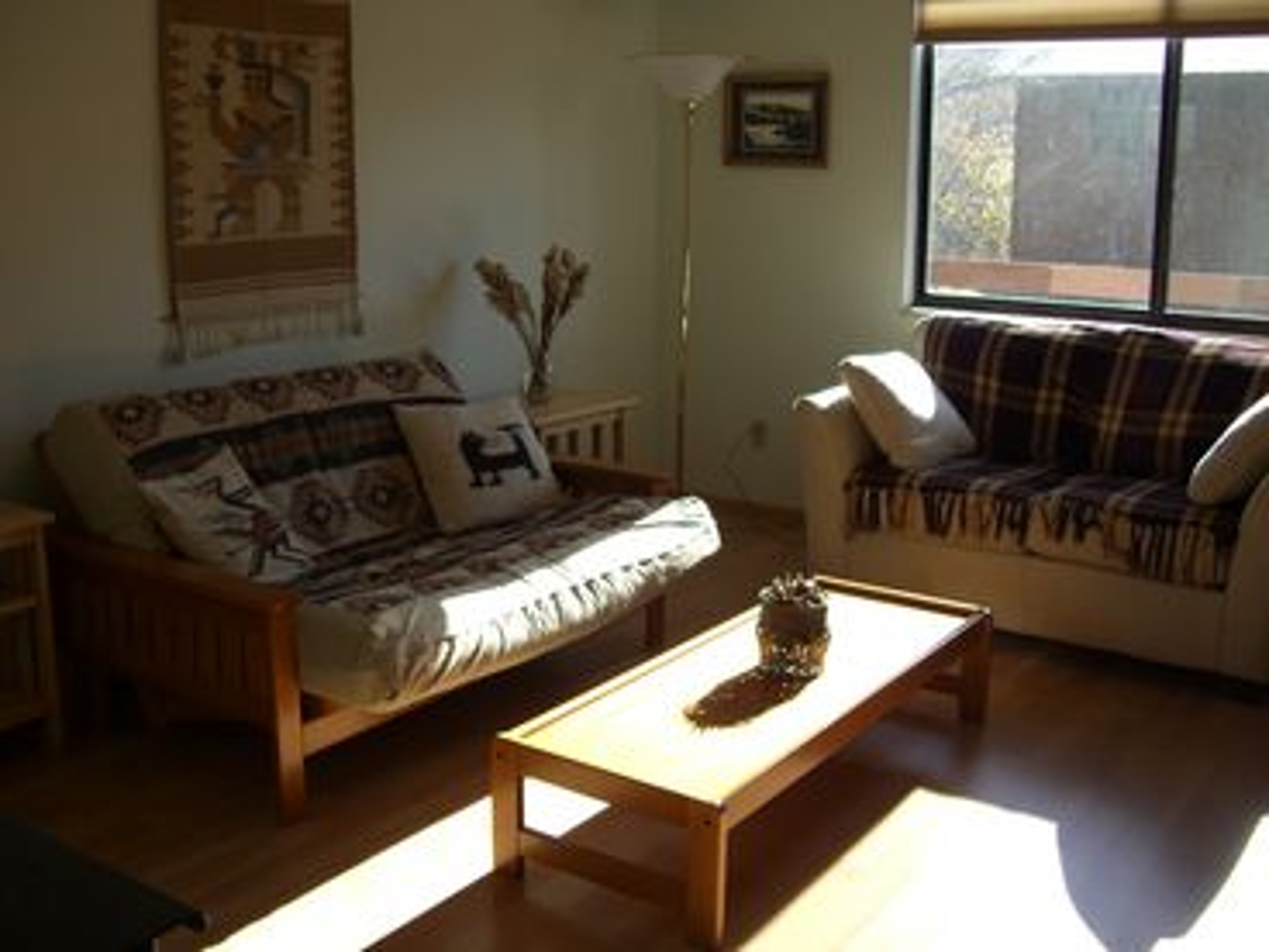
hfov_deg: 49.0
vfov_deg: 37.7
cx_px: 634
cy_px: 476
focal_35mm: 38
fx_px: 1393
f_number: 2.8
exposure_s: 1/160
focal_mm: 7.9
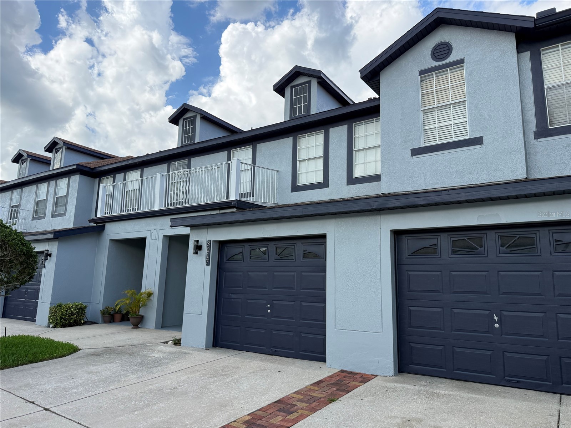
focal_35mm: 24
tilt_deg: +10.3
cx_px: 286
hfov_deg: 71.6
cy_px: 214
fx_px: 396
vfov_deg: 56.8
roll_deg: -1.6
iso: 100
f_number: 1.78
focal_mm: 6.76
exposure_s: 1/2169
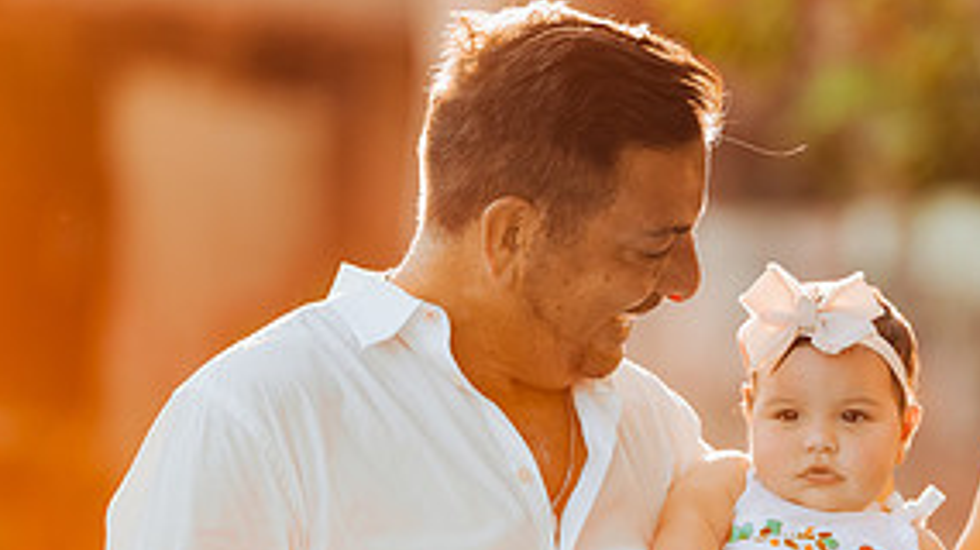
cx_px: 897
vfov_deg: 4.2
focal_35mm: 288
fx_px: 7480
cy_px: 579
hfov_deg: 7.5
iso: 80
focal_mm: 135
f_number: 1.8
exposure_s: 1/500
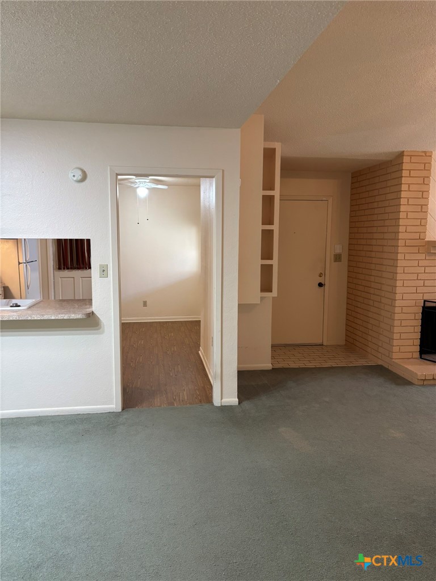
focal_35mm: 26
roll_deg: +0.1
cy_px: 290
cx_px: 218
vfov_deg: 67.3
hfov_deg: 53.1
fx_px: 437
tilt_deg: -6.6
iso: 160
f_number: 1.6
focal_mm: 5.96
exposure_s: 1/60
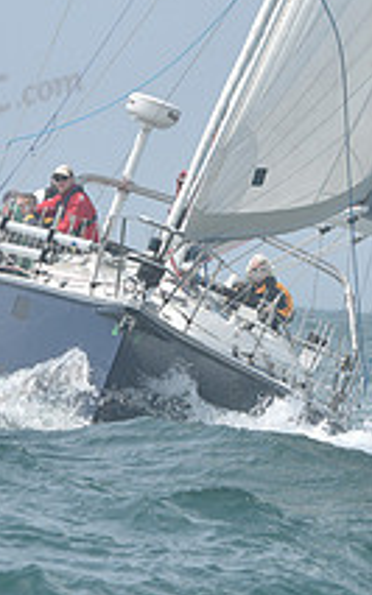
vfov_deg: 5.1
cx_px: 229
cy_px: 228
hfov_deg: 3.2
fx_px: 6753
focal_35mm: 416
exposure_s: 1/800
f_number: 10
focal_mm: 150
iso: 320
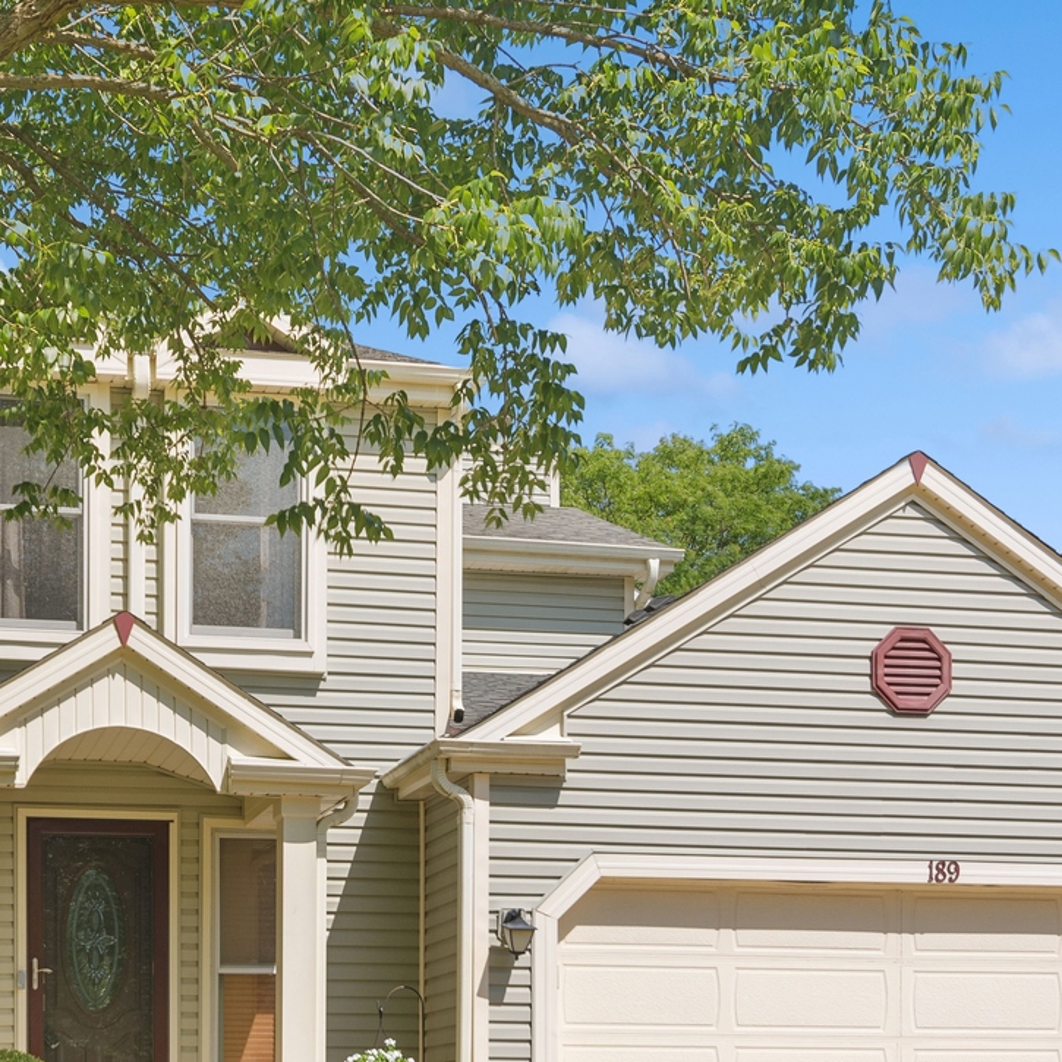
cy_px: 719
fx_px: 1978
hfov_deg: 29.4
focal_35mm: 57
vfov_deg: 29.8
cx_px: 224
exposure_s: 1/500
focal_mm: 20
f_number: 8
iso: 200
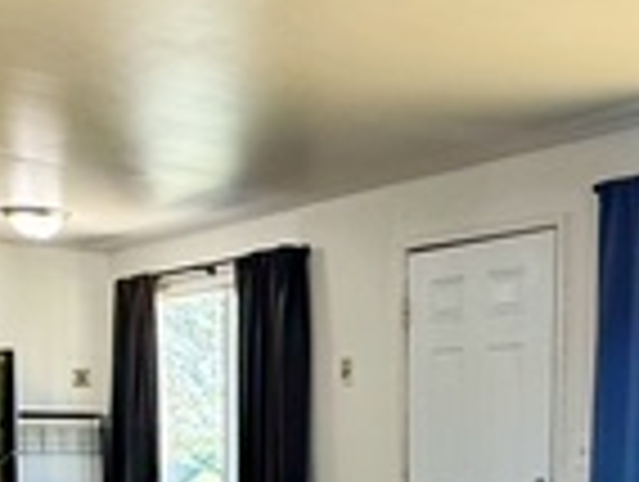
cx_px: 500
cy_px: 536
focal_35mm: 63
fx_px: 1165
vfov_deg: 22.0
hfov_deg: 30.0
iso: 100
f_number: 2.2
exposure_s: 1/99
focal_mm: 2.22
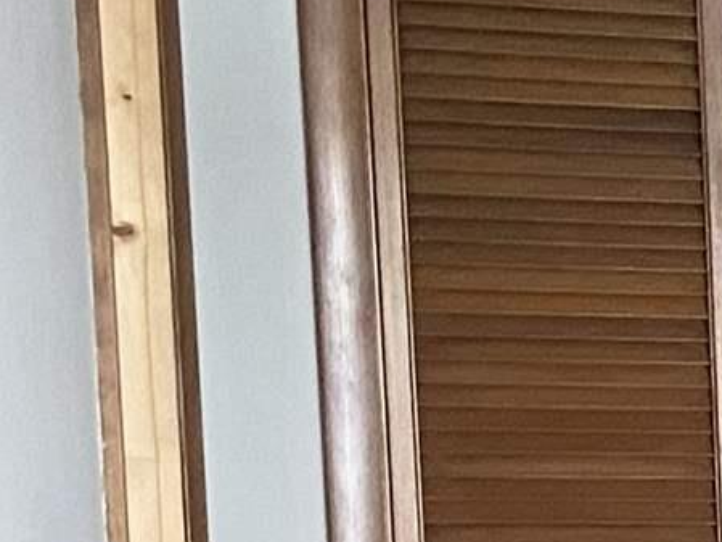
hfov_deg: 8.8
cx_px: 2290
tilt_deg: -7.3
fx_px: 3714
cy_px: 875
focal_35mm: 178
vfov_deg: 8.1
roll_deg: -1.4
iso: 320
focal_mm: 4.25
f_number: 1.8
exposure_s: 1/60
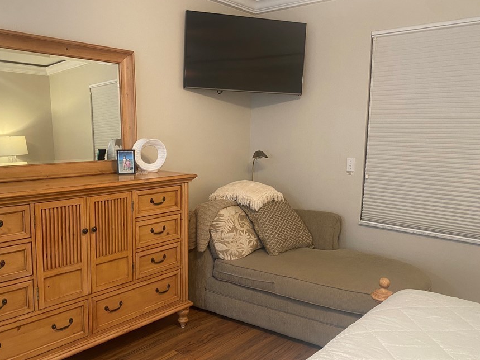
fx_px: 430
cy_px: 190
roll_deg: -1.4
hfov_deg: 58.0
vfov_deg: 45.4
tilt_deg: -6.0
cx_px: 201
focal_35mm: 31
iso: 250
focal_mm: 4.25
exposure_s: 1/60
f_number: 1.8
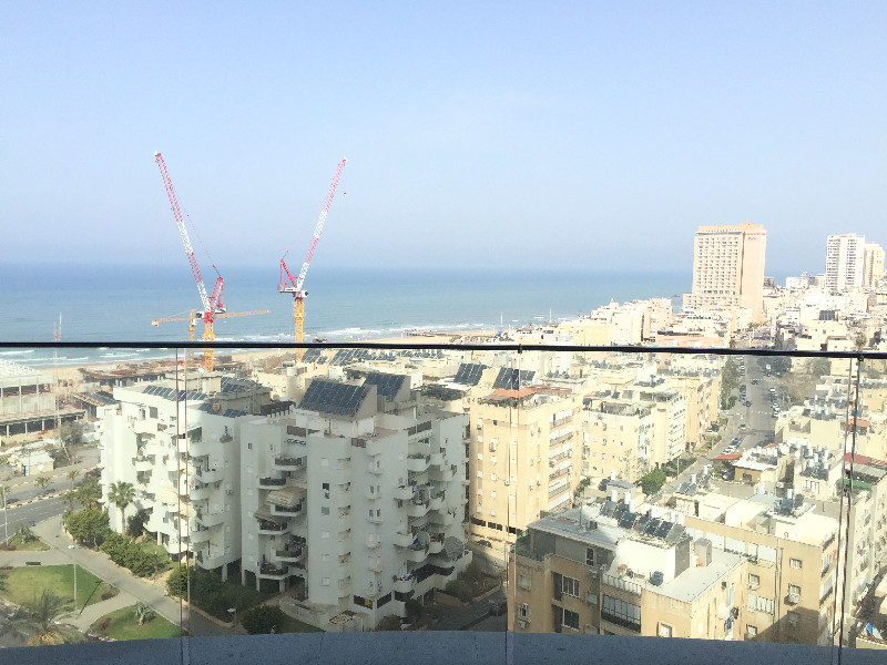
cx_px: 444
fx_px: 743
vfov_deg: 48.2
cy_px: 332
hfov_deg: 61.7
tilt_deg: -3.9
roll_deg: -1.9
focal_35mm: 29
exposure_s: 1/2475
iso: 32
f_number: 2.2
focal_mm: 4.15
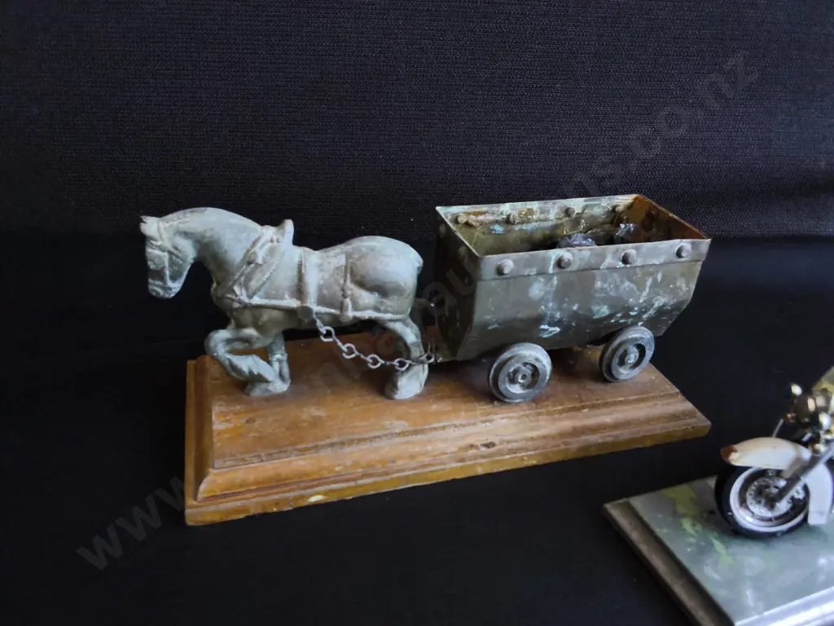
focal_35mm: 27
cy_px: 313
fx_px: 651
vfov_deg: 51.4
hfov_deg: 65.3
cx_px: 417
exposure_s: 1/100
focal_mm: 2.87
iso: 250
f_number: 2
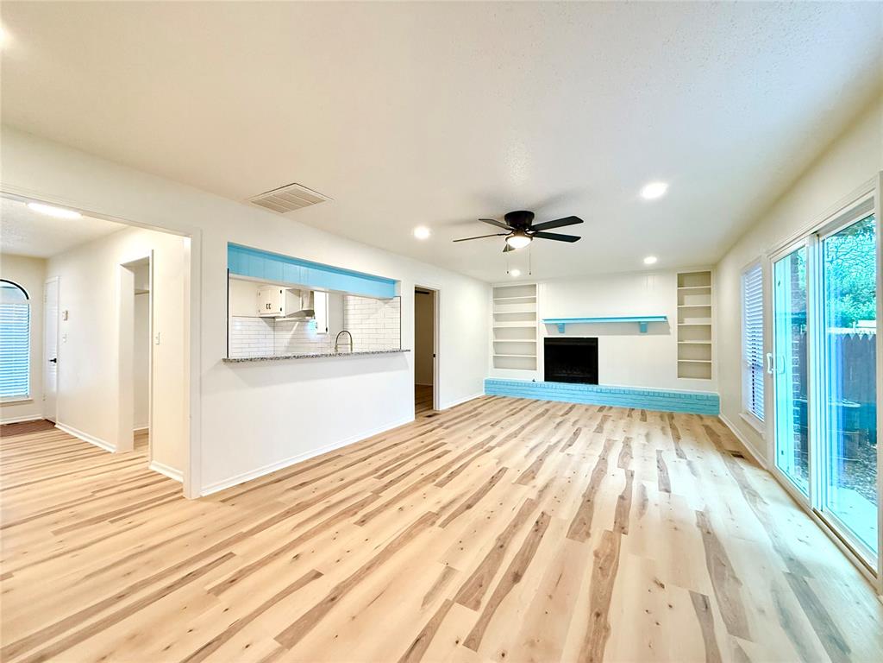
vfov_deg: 85.7
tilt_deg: +1.1
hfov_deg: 102.1
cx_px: 442
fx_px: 357
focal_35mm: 14
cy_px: 332
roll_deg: +0.3
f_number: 2.2
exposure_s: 1/120
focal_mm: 2.22
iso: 400
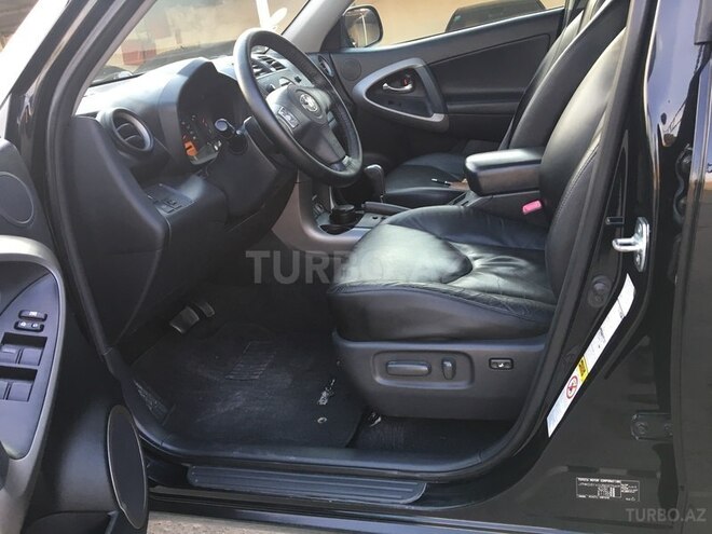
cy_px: 267
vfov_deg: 48.2
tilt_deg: -20.1
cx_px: 356
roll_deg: +8.1
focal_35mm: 29
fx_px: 596
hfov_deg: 61.7
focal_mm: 4.15
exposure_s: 1/33
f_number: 2.2
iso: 64
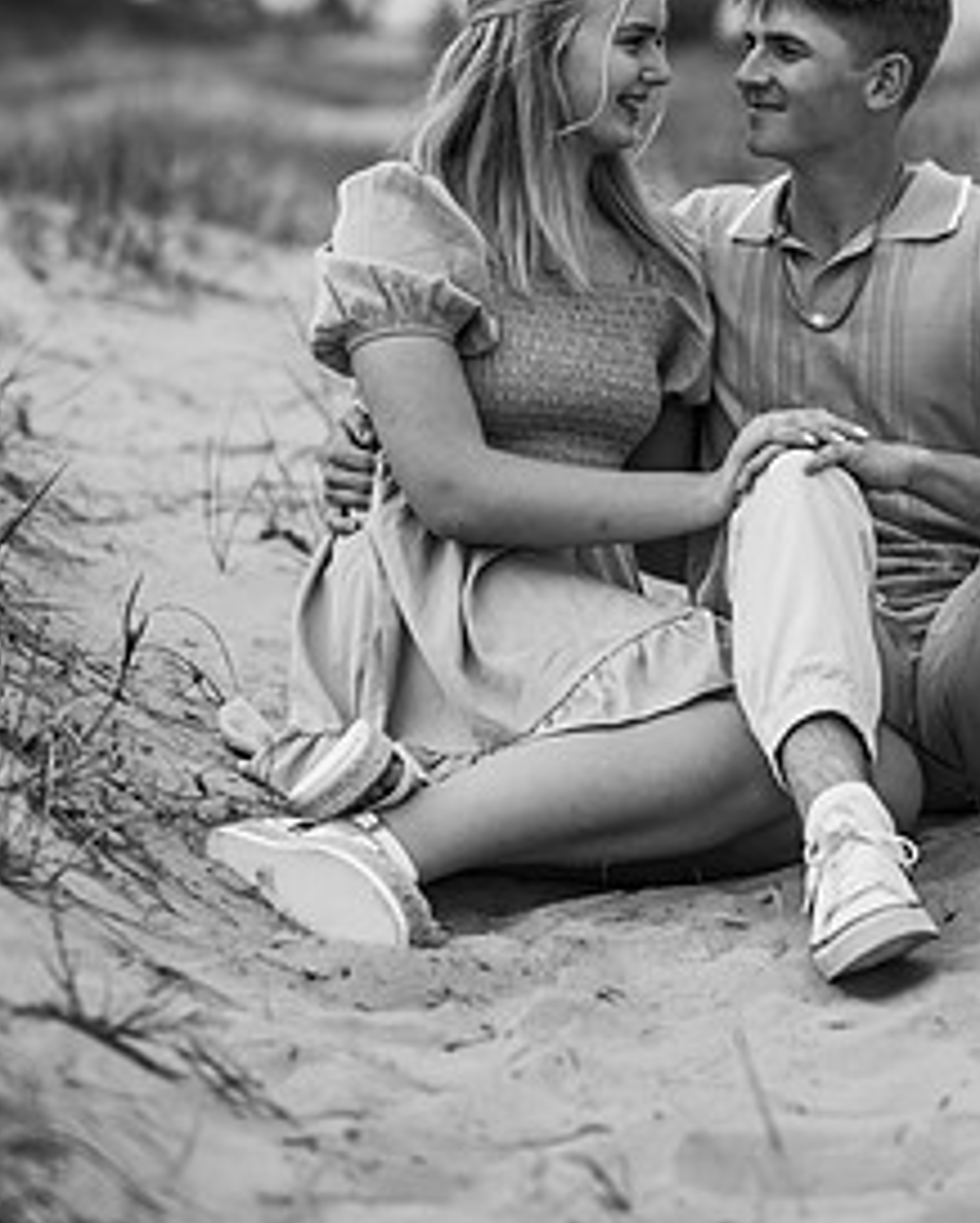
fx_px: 4780
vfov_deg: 14.5
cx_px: 670
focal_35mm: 132
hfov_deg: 11.7
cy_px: 261
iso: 200
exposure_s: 1/1000
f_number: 2.8
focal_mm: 85
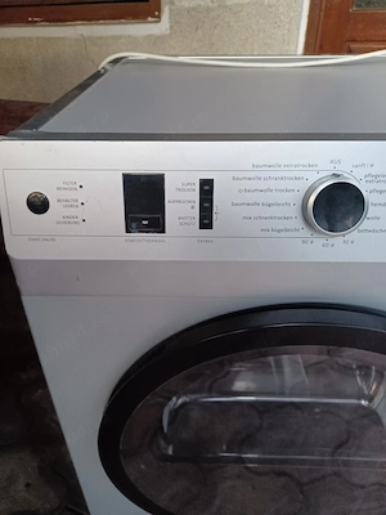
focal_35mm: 25
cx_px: 193
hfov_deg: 54.9
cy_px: 258
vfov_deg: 69.4
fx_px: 372
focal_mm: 4.6
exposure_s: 1/20
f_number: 1.8
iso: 800
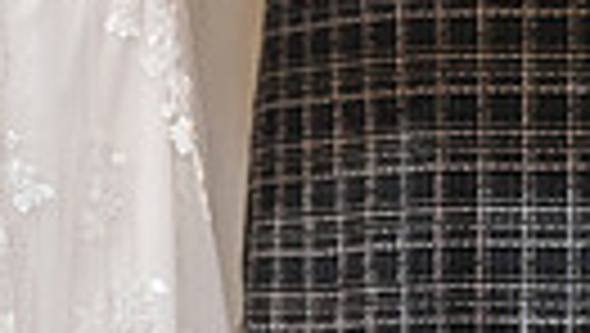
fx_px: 12387
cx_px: 542
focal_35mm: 791
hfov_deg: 2.7
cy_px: -529
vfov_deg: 1.5
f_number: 4
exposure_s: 1/200
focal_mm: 152
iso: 2000
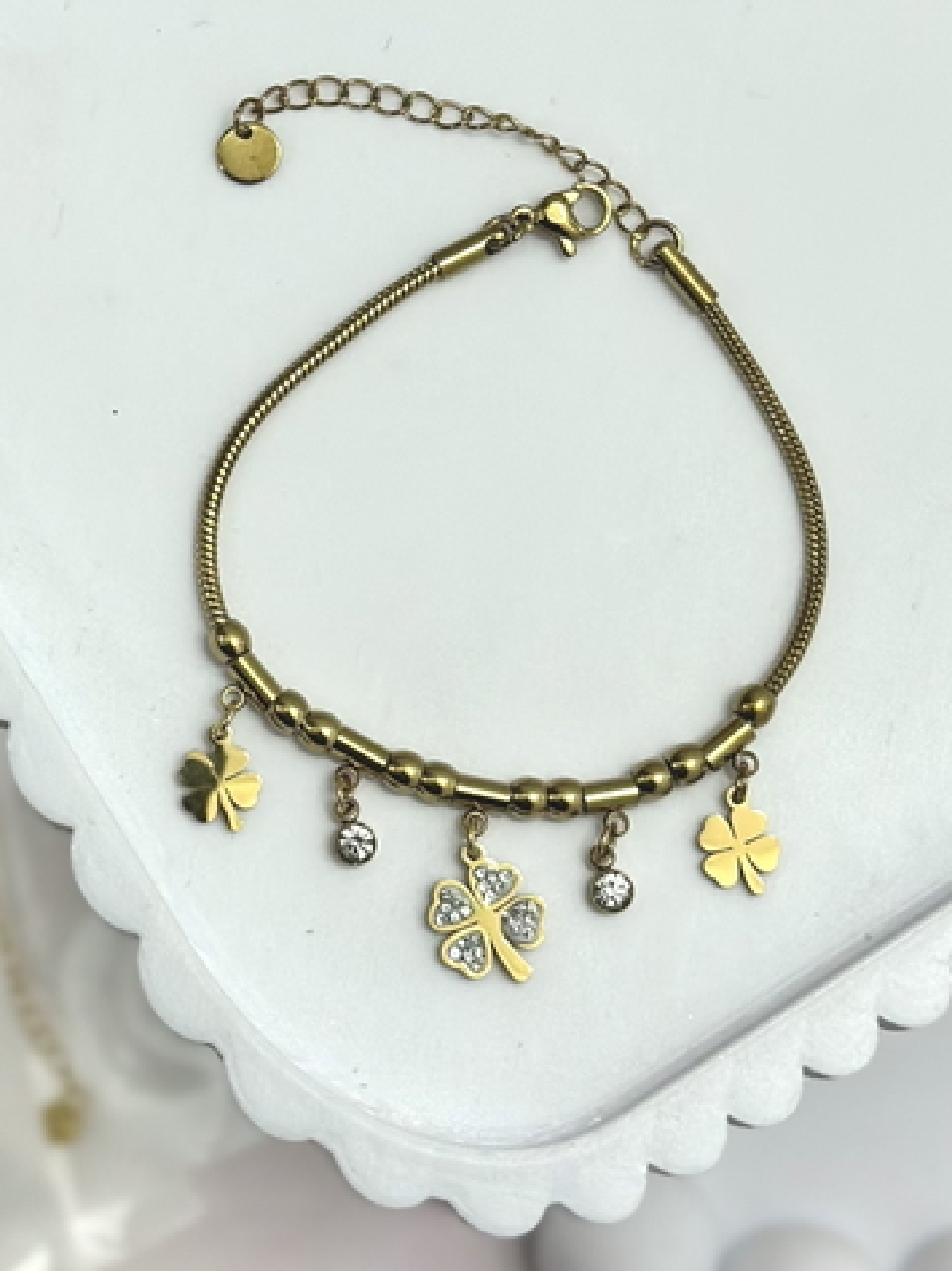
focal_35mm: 54
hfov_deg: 27.0
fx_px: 1982
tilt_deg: -69.9
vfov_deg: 35.6
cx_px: 495
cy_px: 631
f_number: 1.78
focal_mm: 6.86
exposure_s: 1/100
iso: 100
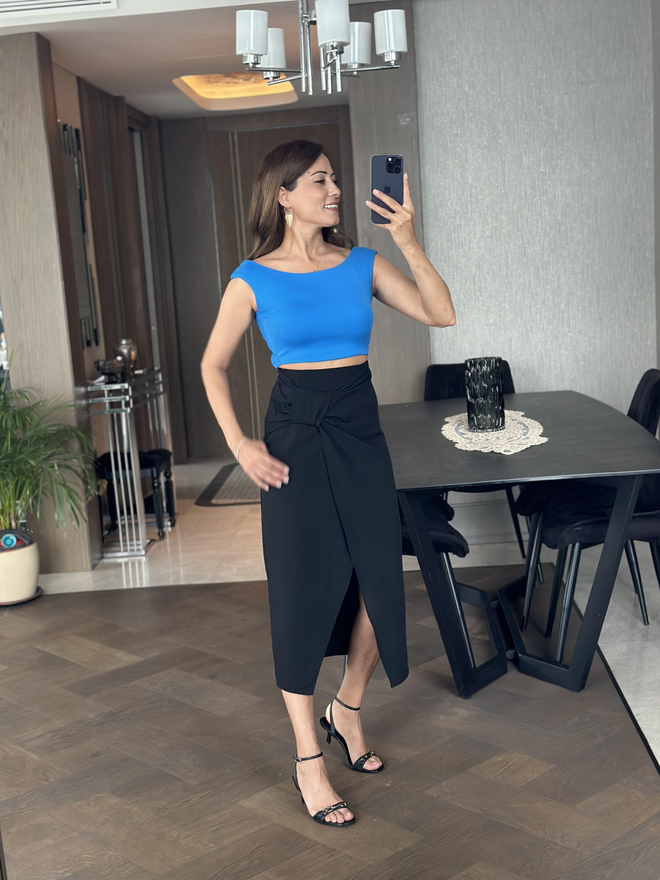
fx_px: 1220
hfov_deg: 30.3
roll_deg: +5.0
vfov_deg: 39.7
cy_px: 440
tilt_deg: -14.2
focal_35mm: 48
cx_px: 330
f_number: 1.78
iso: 200
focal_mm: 6.86
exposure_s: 1/60
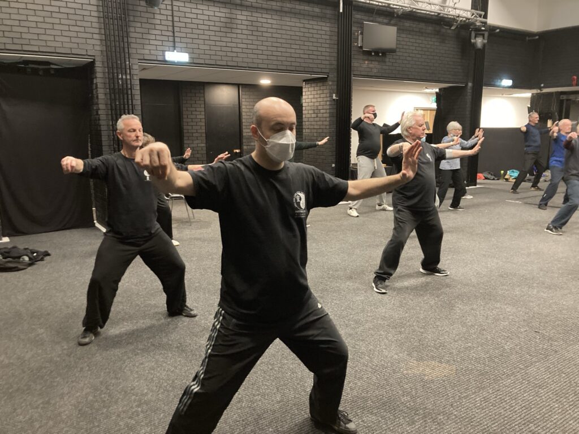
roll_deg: +0.1
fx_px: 468
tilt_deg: -10.8
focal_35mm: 28
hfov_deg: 63.4
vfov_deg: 49.7
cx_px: 290
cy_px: 217
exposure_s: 1/30
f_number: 1.8
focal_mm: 3.99
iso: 640
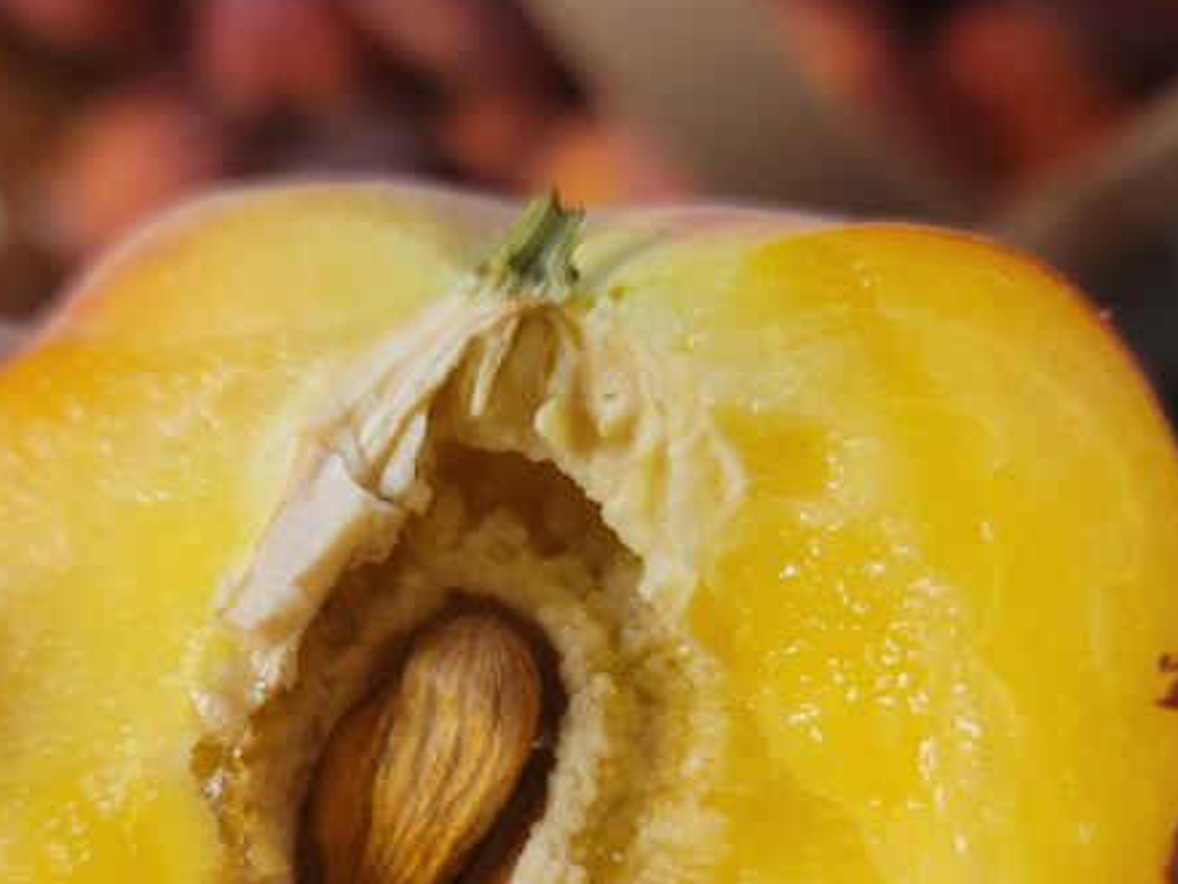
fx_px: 1599
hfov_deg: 40.3
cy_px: 647
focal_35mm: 47
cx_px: 495
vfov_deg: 30.4
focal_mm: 7
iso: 400
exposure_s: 1/40
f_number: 1.8
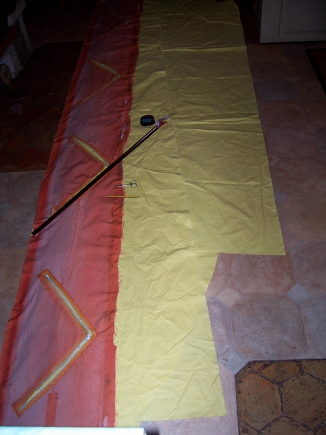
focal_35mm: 34
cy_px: 218
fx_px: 427
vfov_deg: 54.0
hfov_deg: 41.8
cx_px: 163
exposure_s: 1/64
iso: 80
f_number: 2.7
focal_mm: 5.6
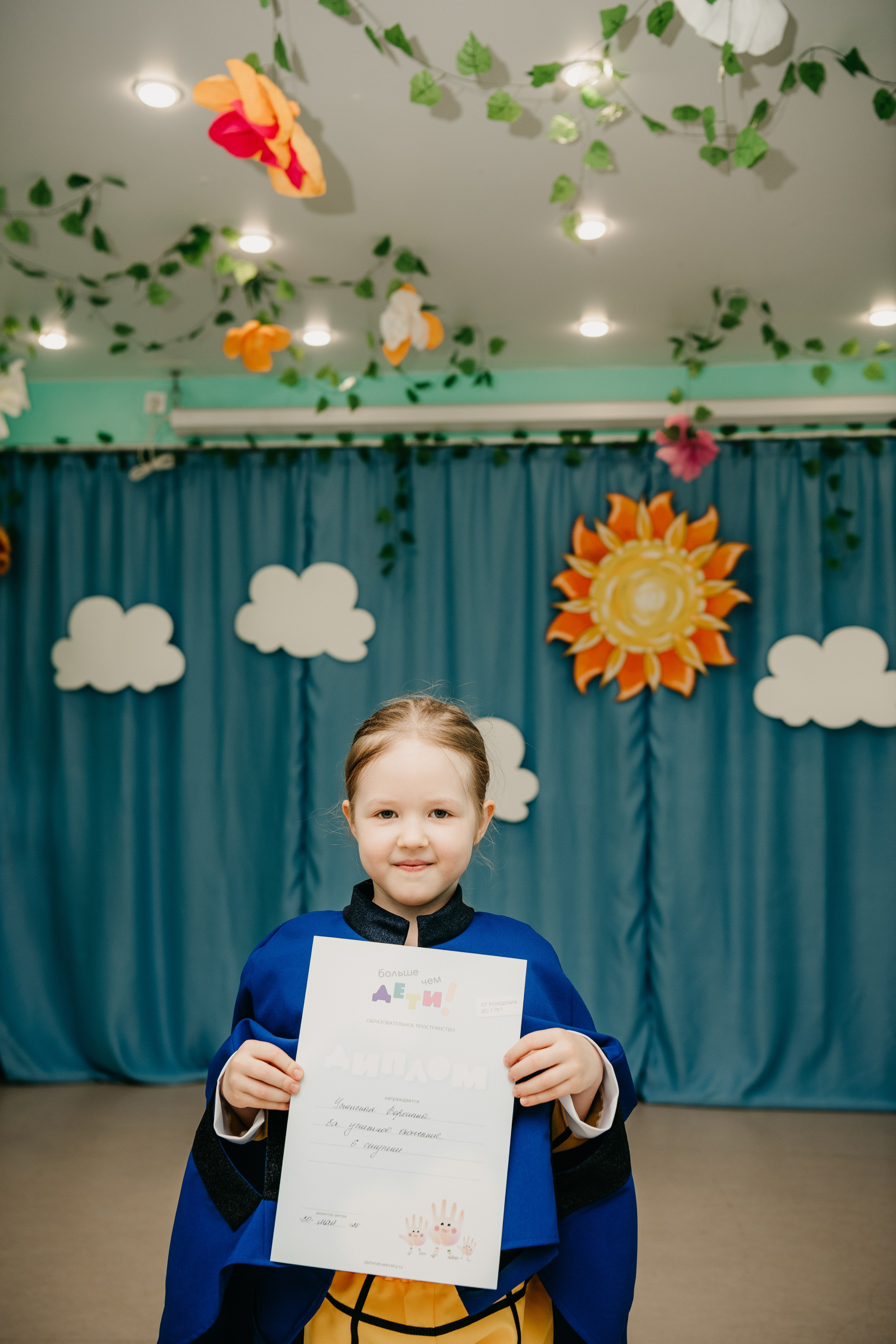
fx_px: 1643
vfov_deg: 44.5
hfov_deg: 30.5
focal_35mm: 44
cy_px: 672
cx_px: 448
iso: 200
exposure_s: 1/160
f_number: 4
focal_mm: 44
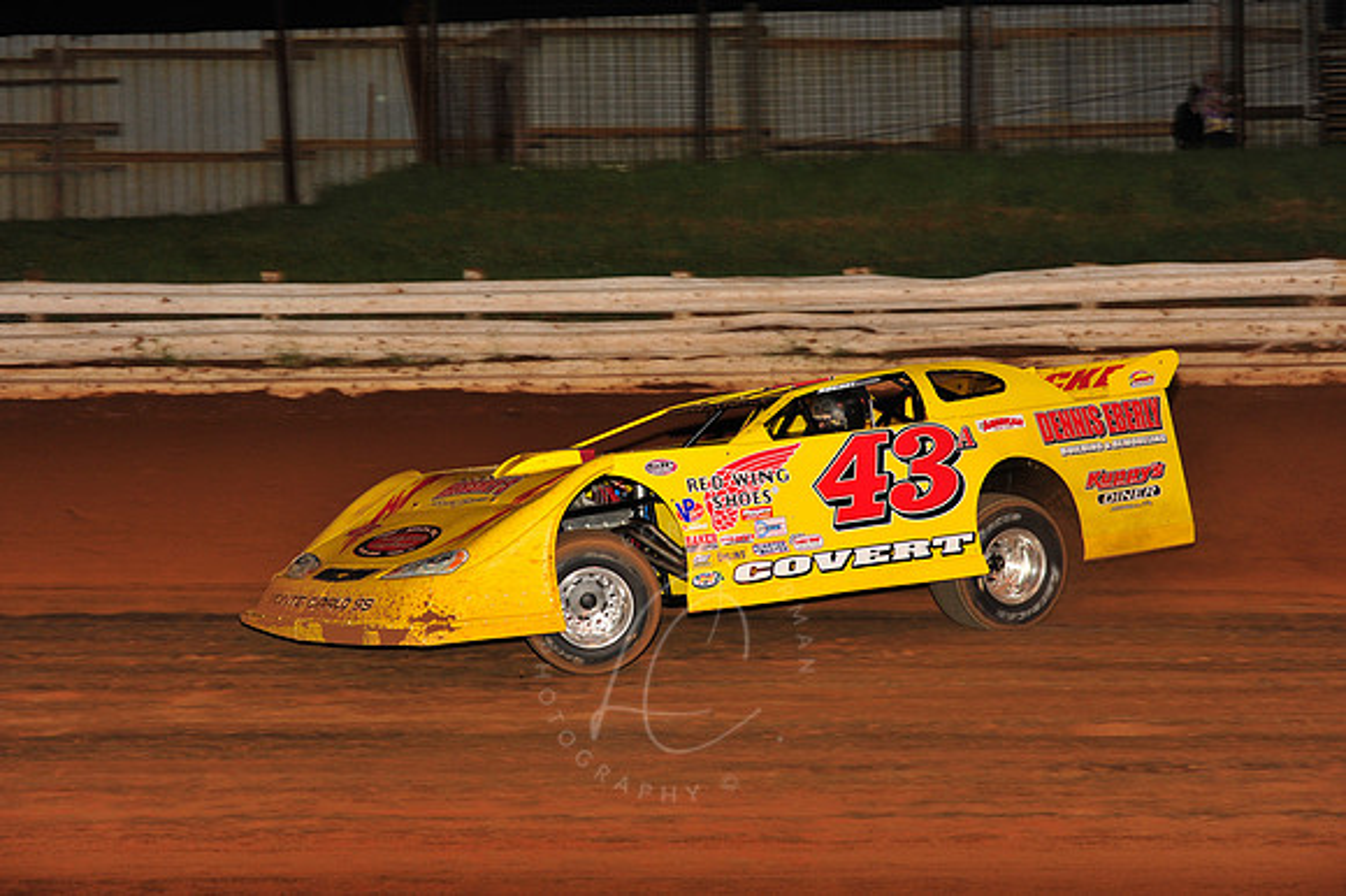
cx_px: 673
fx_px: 3737
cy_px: 448
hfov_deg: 20.4
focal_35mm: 100
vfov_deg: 13.7
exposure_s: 1/320
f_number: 6.3
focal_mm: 100
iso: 800
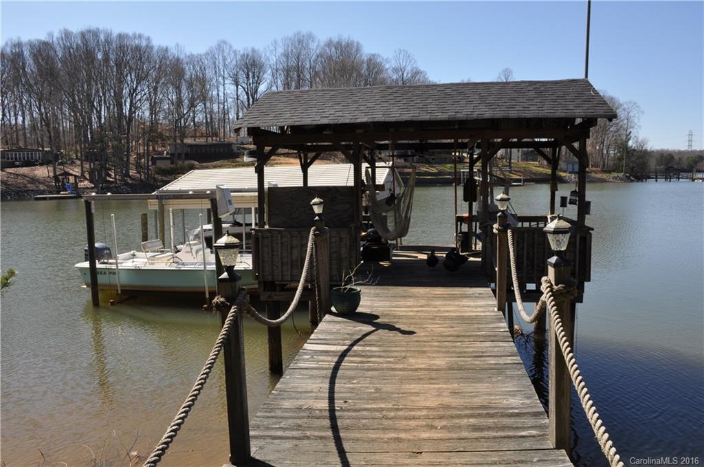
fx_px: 527
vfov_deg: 47.8
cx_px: 352
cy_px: 234
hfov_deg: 67.5
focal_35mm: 27
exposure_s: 1/125
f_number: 13
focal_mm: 18
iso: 200
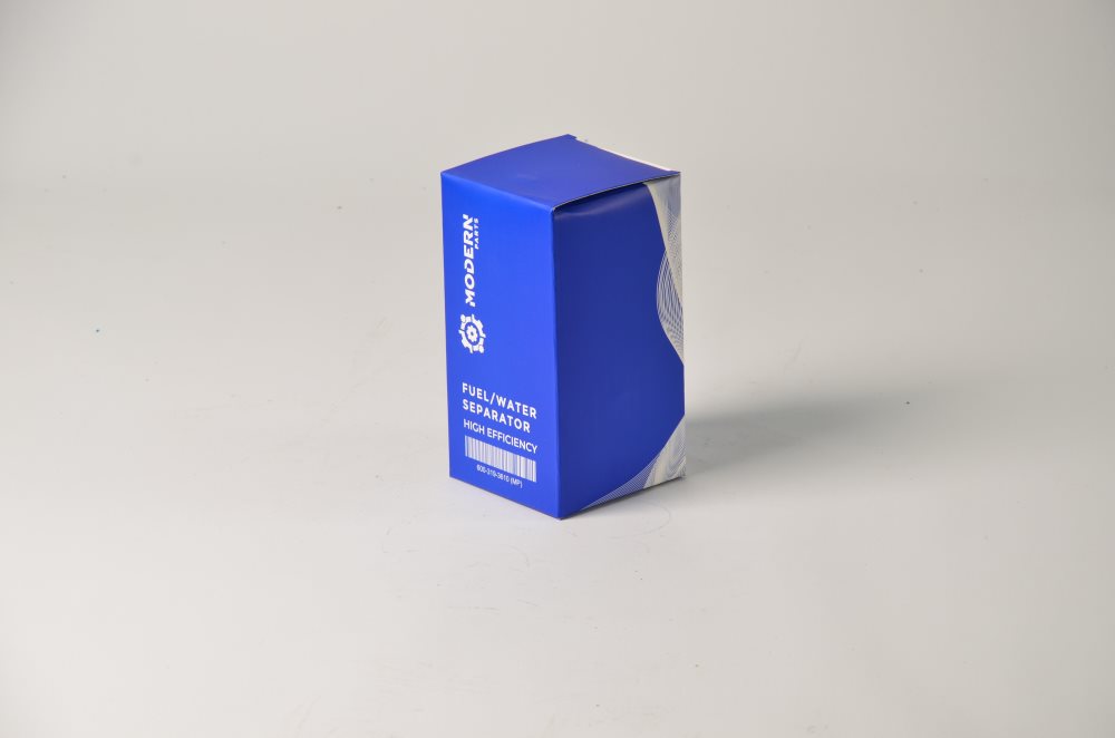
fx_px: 4867
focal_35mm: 158
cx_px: 558
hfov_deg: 13.1
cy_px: 369
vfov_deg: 8.7
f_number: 8
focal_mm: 105
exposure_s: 1/13
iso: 100
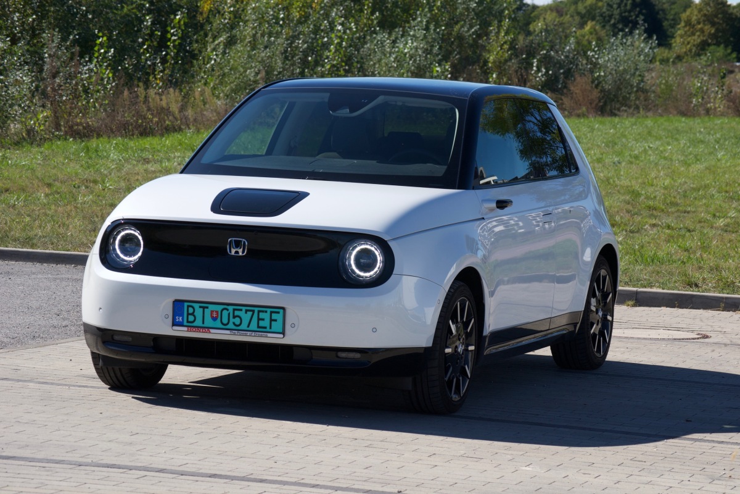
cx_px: 370
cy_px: 247
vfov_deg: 14.0
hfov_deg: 20.9
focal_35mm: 98
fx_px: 2004
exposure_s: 1/250
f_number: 8
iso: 100
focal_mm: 65
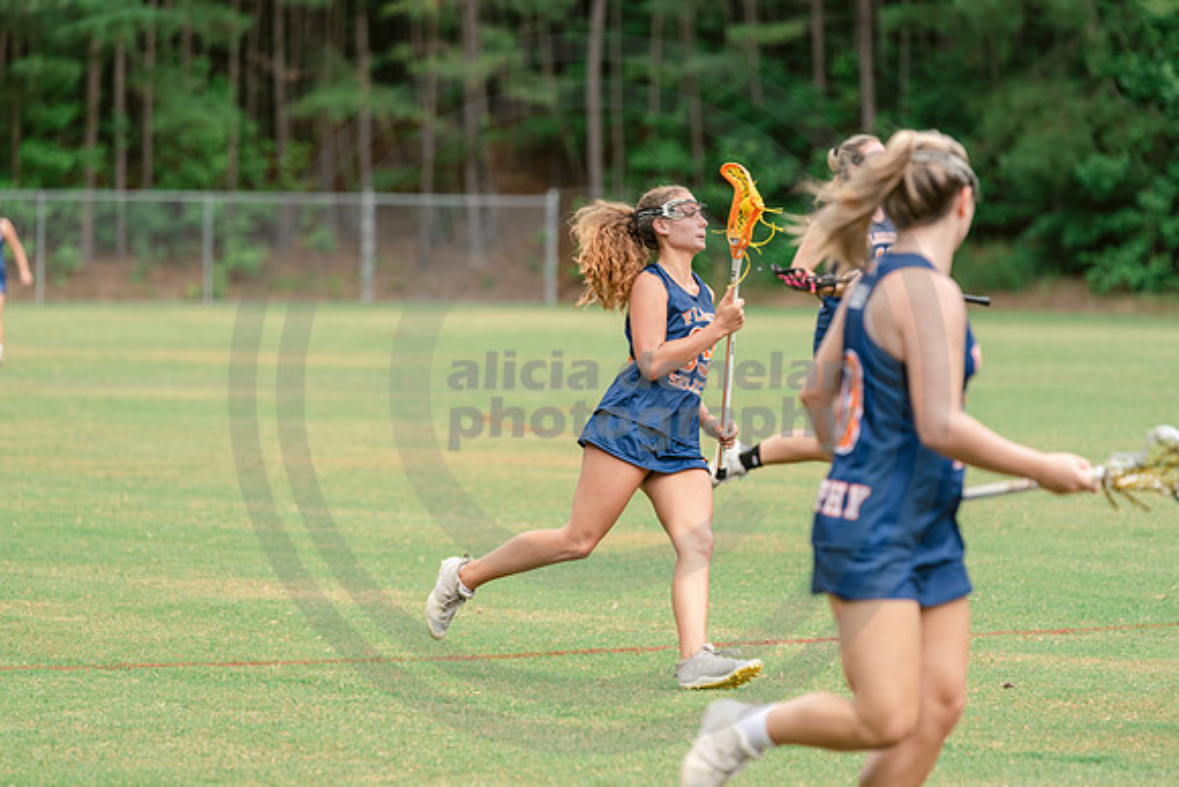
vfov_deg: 6.9
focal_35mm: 200
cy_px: 394
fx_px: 6551
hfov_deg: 10.3
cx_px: 590
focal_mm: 200
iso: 250
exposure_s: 1/1000
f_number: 4
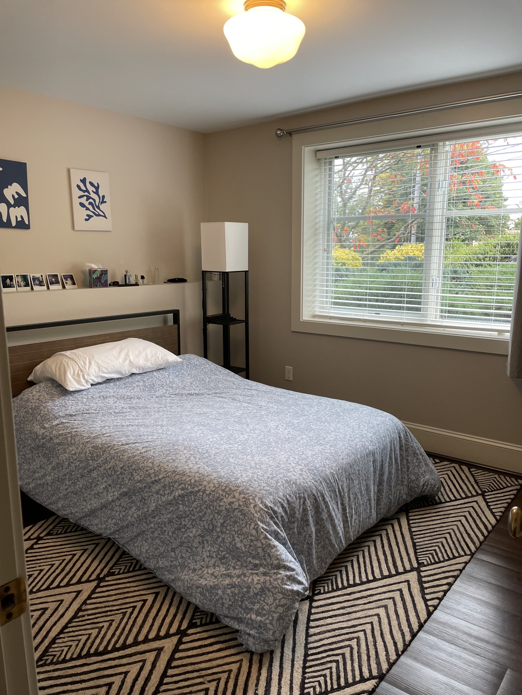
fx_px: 523
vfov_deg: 67.3
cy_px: 348
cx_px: 261
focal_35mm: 26
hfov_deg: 53.1
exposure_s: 1/60
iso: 125
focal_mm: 4.2
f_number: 1.6
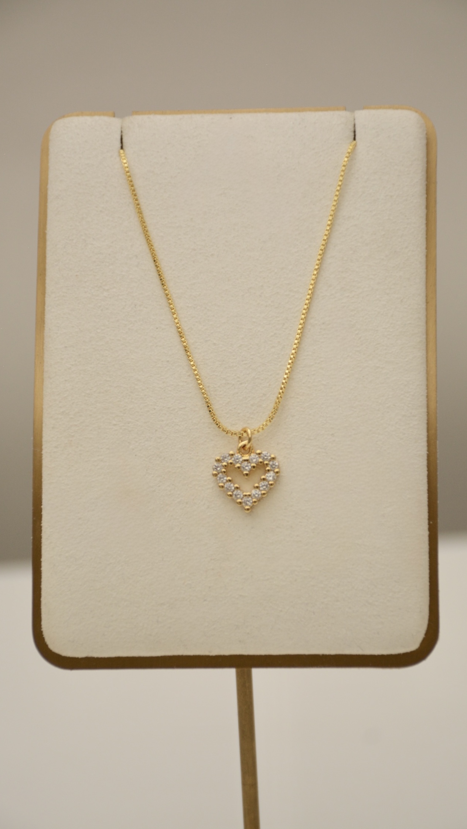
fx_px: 3477
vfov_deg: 13.6
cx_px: 240
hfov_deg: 7.7
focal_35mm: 158
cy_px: 415
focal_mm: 100
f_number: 6.3
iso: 500
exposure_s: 1/640
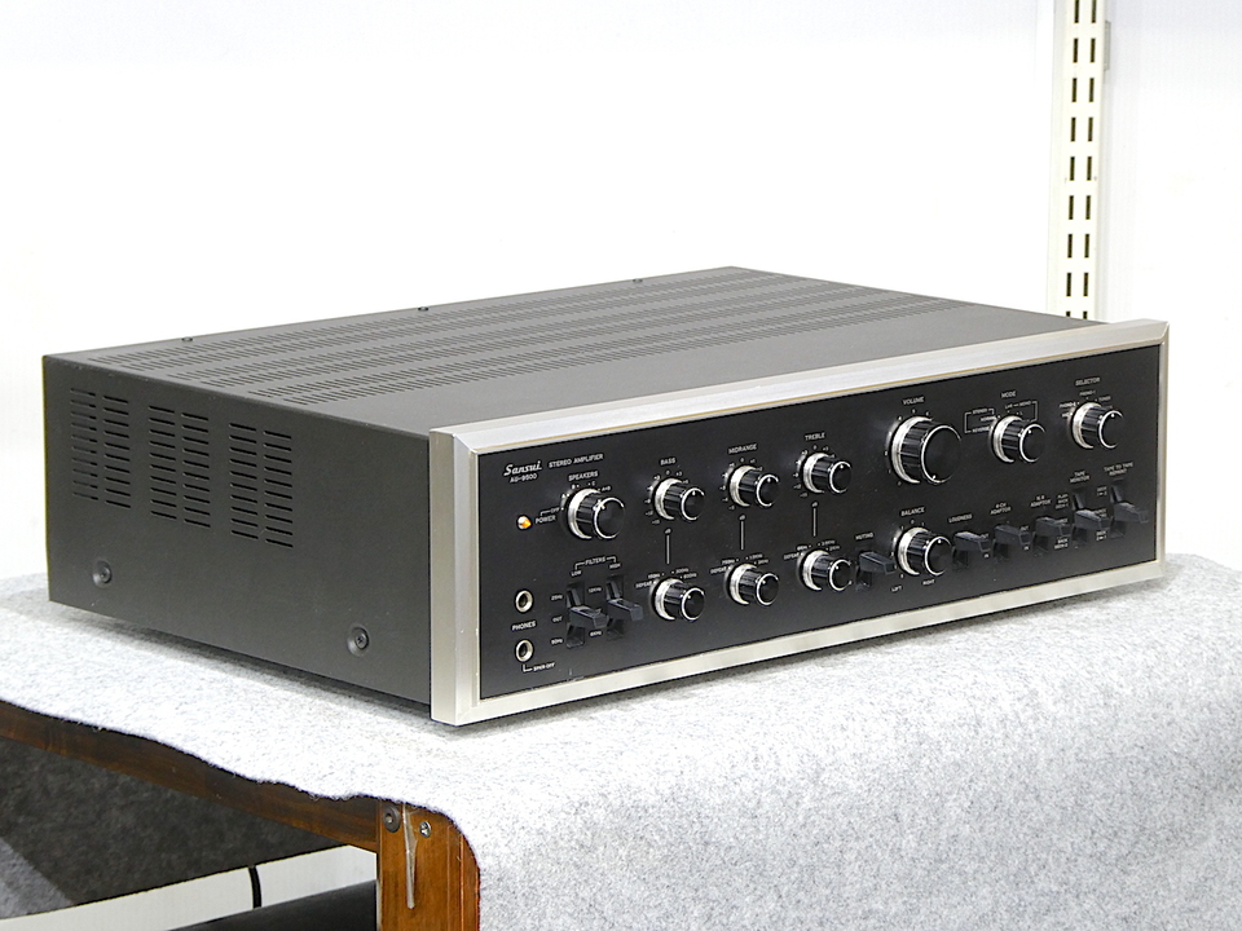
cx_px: 621
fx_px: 4449
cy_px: 466
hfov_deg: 15.9
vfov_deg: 12.0
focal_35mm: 124
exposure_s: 1/5
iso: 200
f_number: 5.2
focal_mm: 22.3
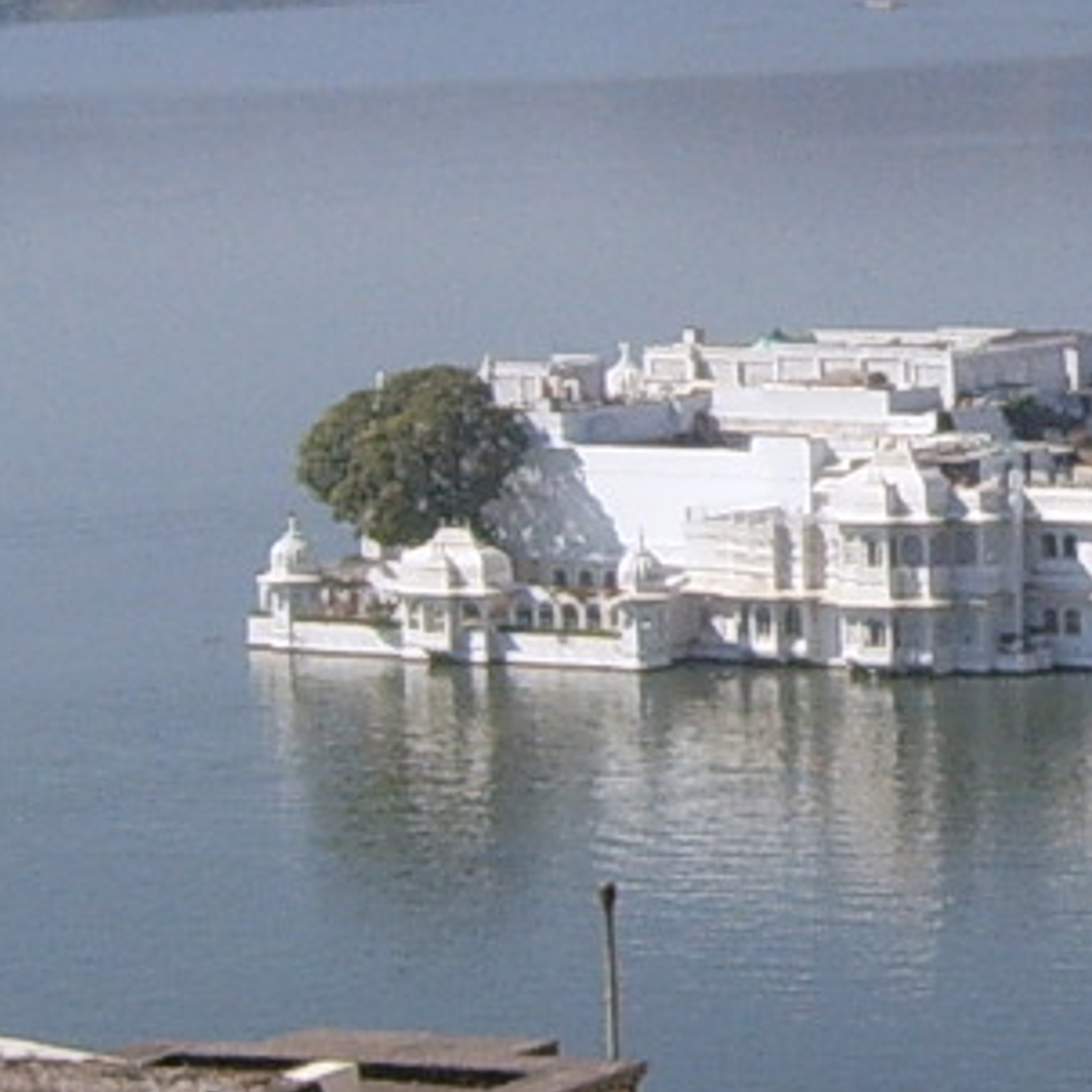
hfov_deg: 8.2
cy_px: 304
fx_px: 7531
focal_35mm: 211
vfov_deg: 8.3
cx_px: 1399
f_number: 6.4
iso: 50
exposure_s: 1/500
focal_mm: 7.5
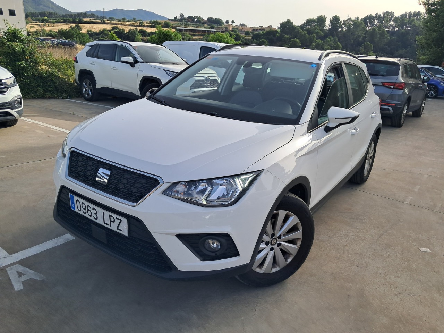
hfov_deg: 65.3
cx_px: 222
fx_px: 346
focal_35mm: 27
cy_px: 166
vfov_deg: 51.4
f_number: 1.8
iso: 50
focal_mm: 4
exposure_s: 1/658
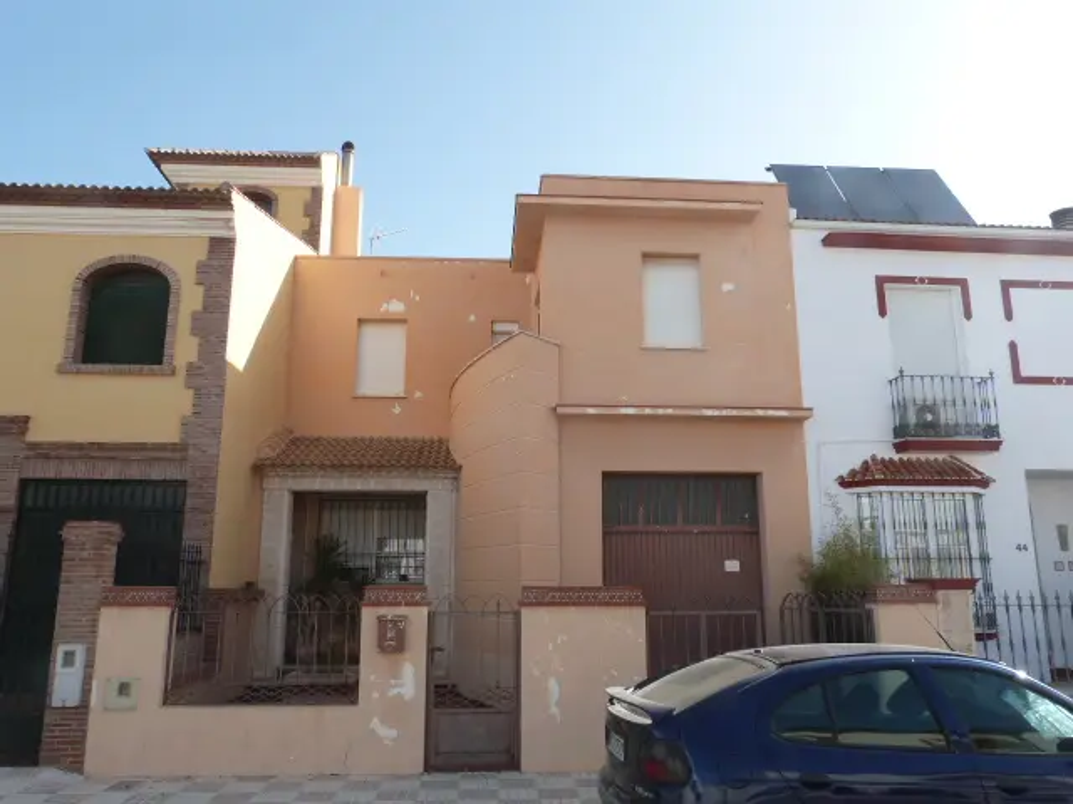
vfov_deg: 54.9
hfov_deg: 69.4
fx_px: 775
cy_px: 402
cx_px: 536
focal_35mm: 25
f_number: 5.6
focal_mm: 4.5
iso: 100
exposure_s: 1/200
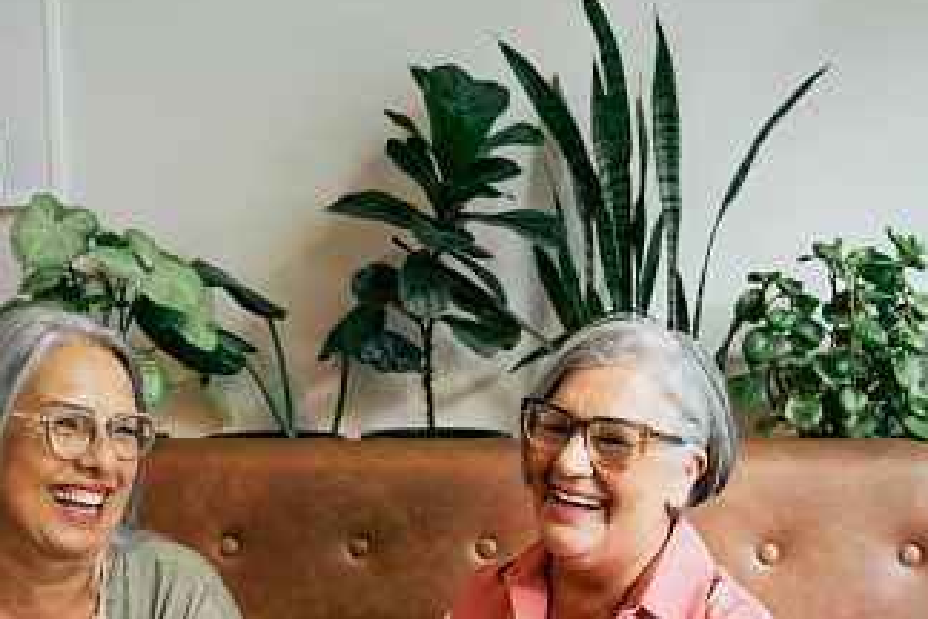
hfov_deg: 44.2
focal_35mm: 44
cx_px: 357
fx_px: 1134
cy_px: 466
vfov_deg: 30.0
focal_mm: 28
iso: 500
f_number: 2.8
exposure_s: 1/320
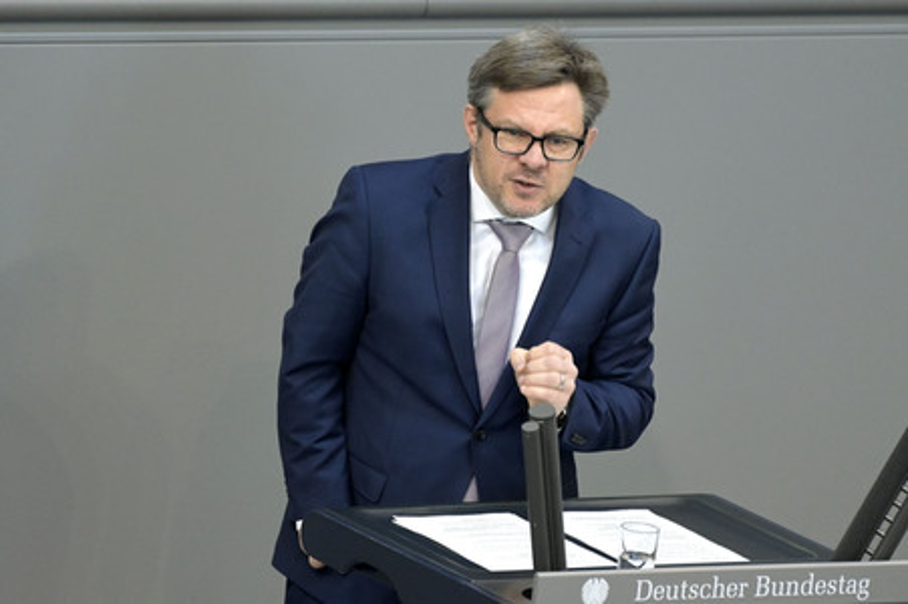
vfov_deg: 3.4
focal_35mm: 400
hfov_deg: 5.2
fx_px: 10081
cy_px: 302
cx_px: 454
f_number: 5.6
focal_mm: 400
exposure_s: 1/500
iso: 10000
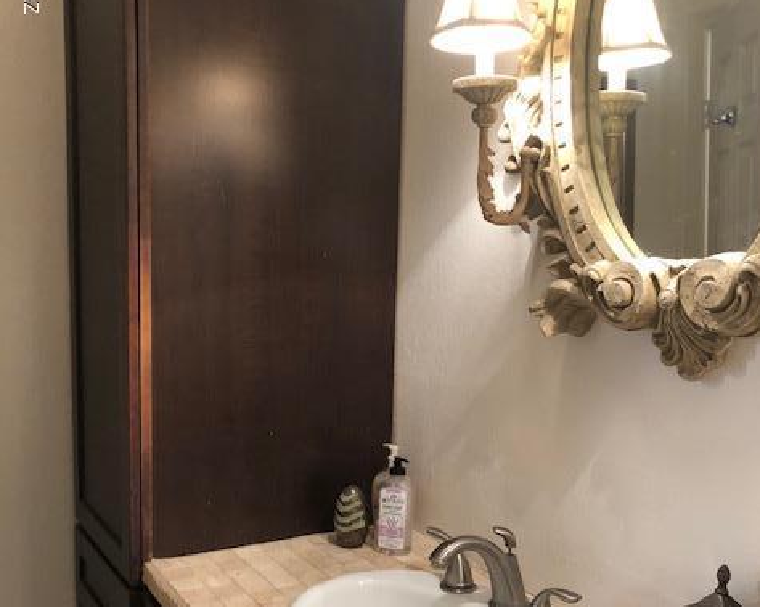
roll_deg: -2.2
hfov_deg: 49.1
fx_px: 832
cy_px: 376
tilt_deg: -8.3
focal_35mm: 37
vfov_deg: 39.9
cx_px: 384
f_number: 1.8
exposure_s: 1/15
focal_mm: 3.99
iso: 40
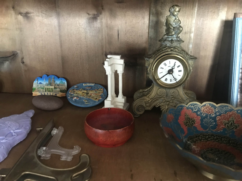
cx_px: 121
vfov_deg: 49.7
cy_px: 90
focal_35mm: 28
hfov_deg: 63.4
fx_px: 196
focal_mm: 3.99
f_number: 1.8
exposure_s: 1/5
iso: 100
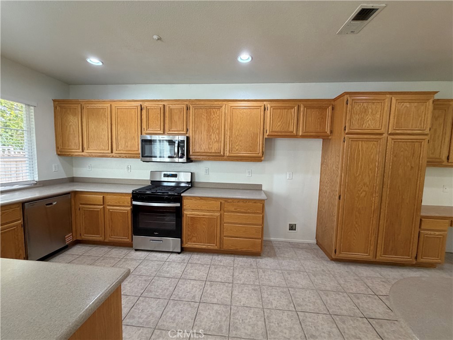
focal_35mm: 14
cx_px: 226
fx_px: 183
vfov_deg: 85.7
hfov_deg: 102.1
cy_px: 170
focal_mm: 2.22
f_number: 2.2
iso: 320
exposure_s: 1/120
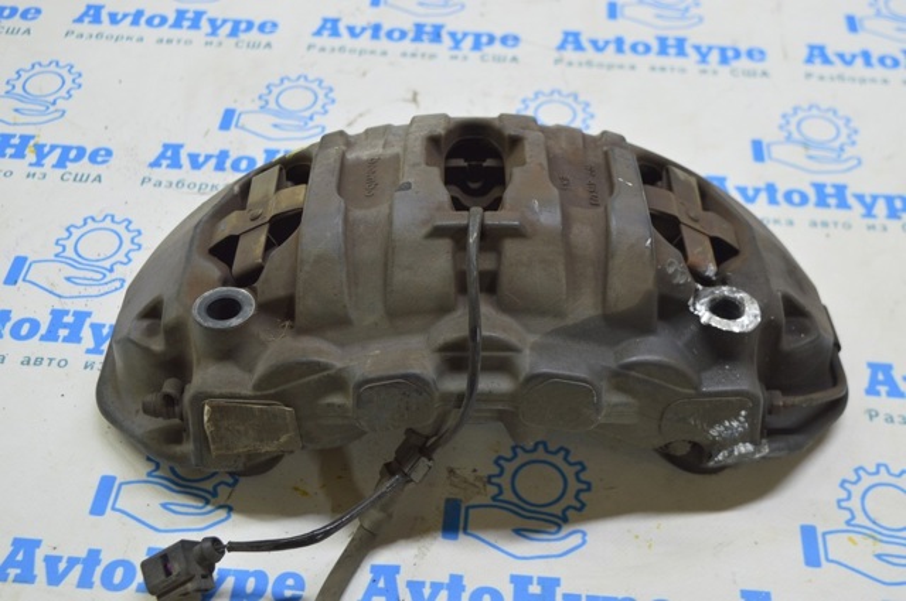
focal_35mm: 46
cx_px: 453
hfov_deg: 42.4
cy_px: 300
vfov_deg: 28.9
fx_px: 1169
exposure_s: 1/20
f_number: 5.6
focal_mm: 31
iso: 400
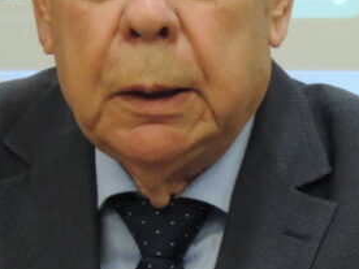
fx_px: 5196
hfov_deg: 4.0
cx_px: 308
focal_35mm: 501
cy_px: 195
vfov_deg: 3.0
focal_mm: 24
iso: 800
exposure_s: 1/25
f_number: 4.3
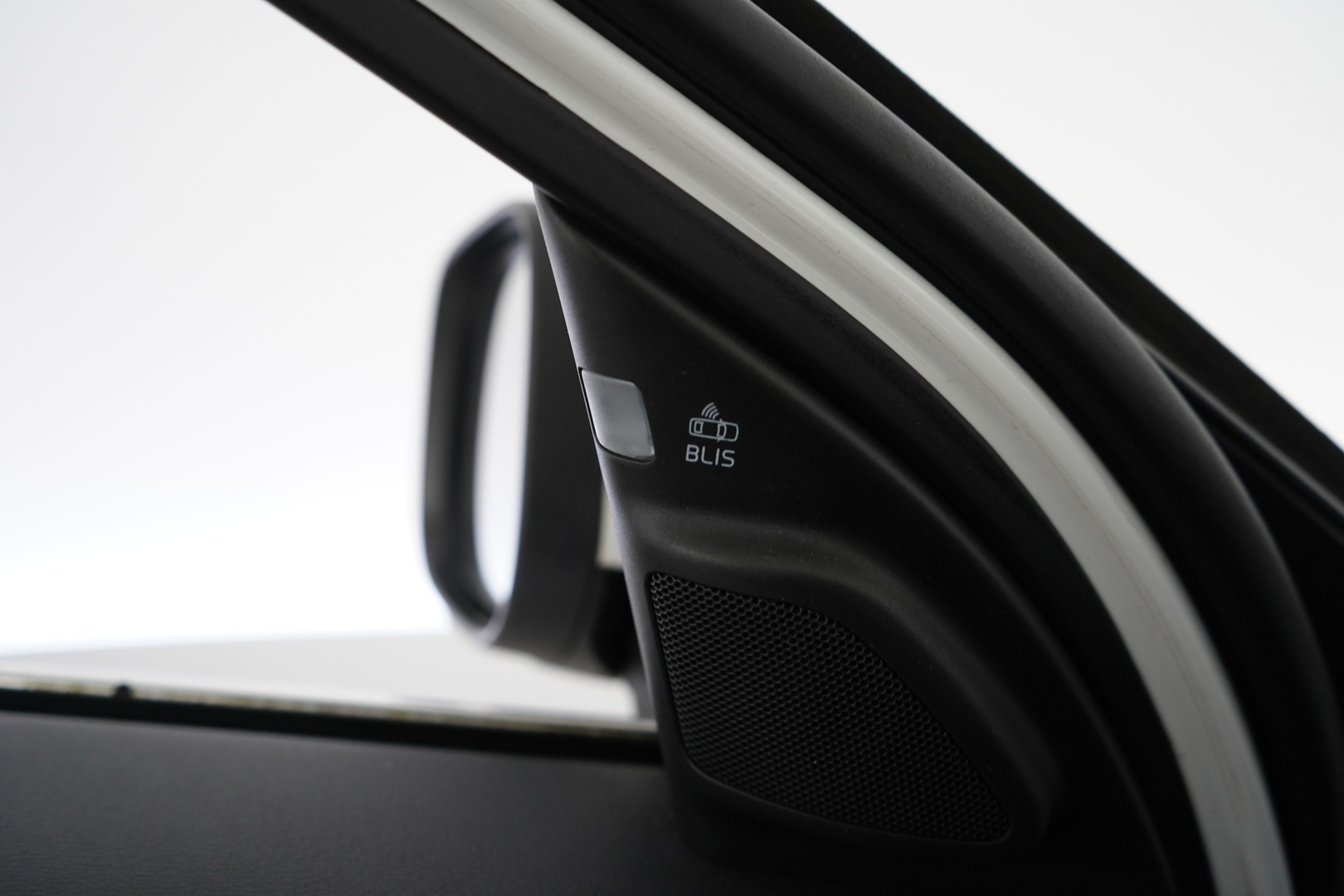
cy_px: 448
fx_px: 1045
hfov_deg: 65.5
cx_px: 672
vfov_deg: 46.4
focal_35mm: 28
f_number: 4
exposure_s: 1/40
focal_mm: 28
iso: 1000
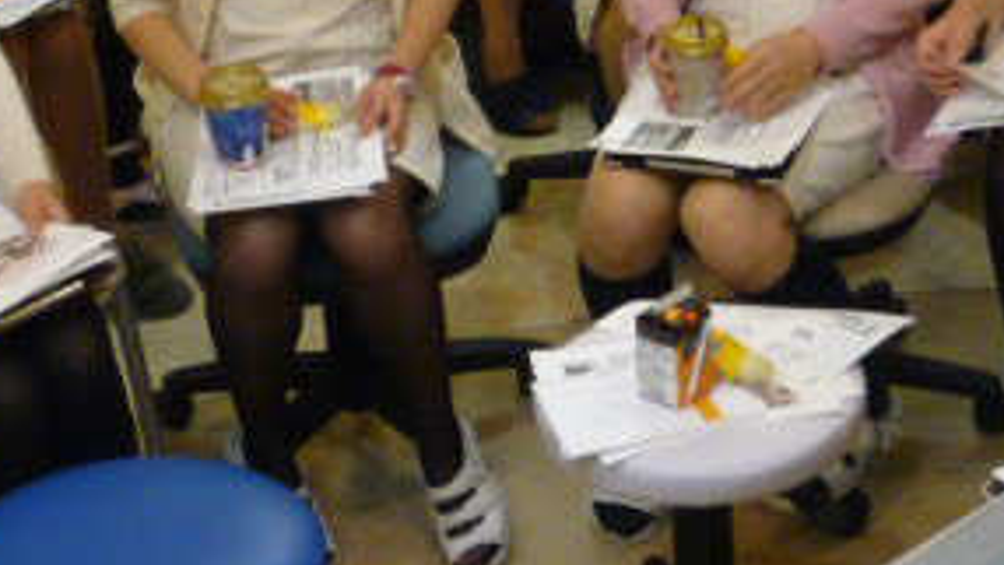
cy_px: -130
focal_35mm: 95
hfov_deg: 22.3
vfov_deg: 12.4
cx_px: 678
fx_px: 2530
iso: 200
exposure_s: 1/30
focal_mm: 4.4
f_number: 2.8
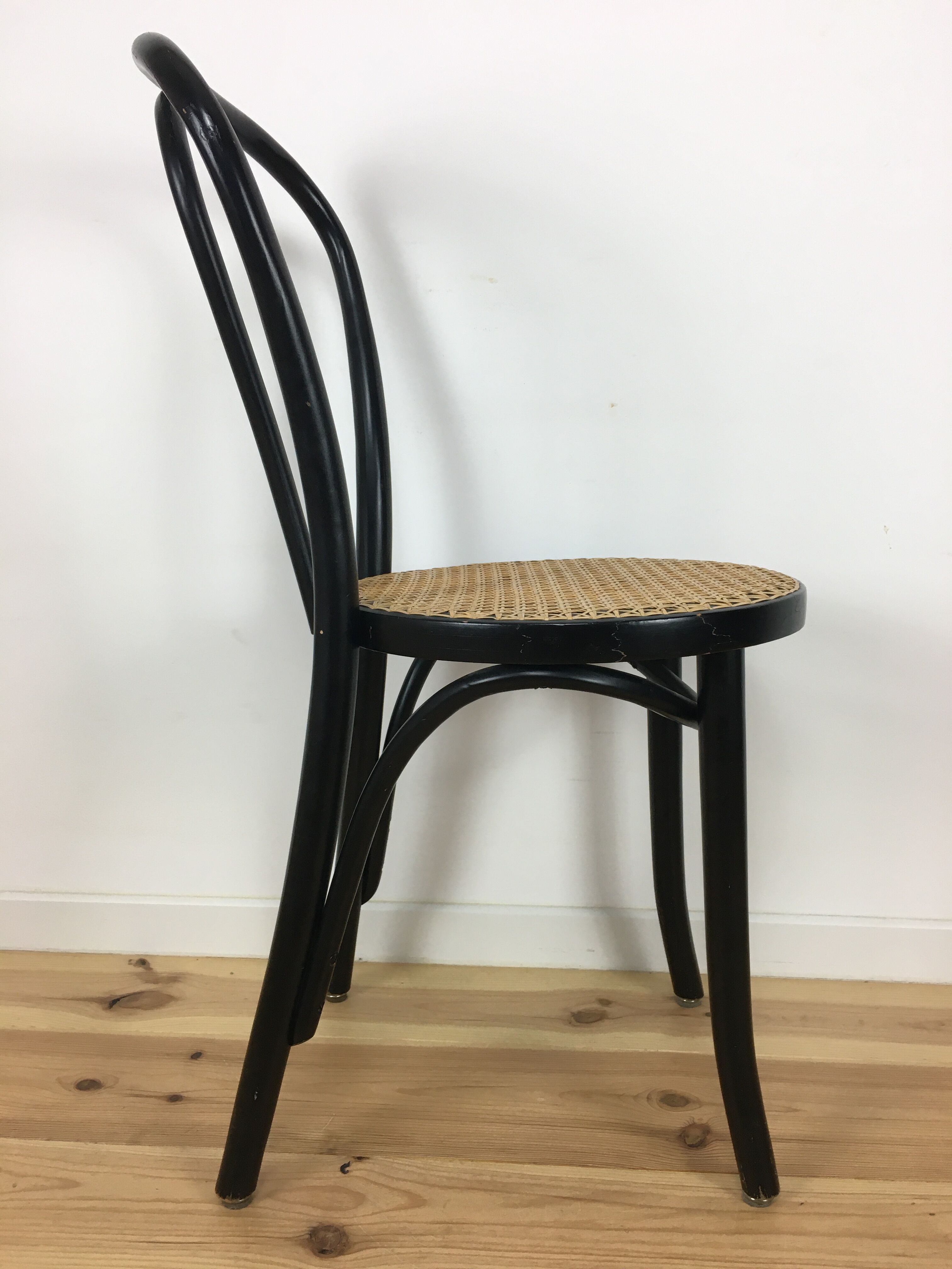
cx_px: 476
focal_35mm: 29
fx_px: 1063
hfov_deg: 48.2
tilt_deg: -8.3
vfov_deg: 61.7
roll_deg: +0.5
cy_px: 634
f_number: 2.2
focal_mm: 4.15
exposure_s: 1/33
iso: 32
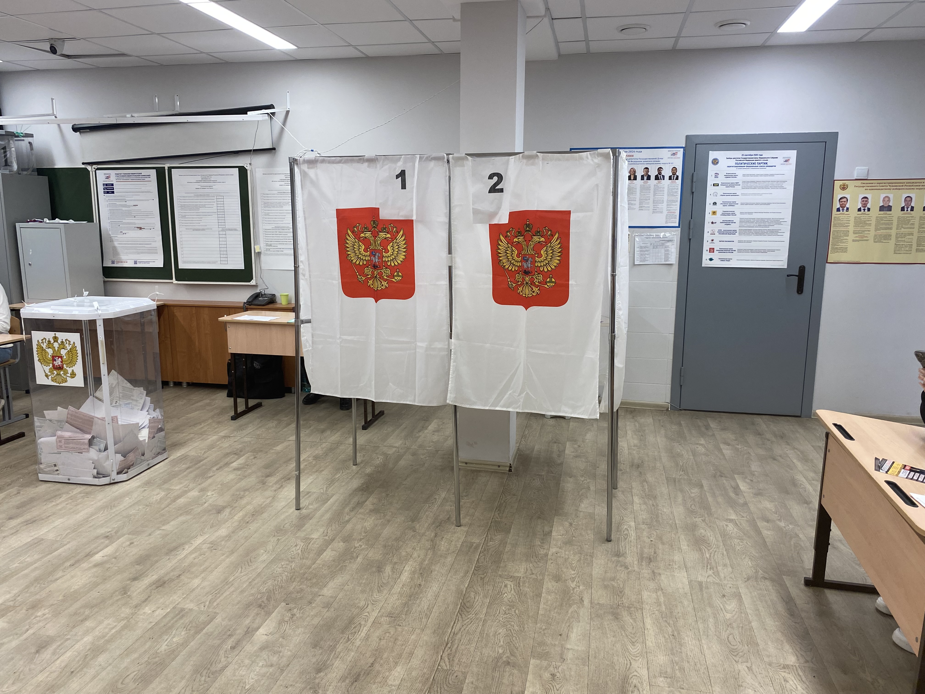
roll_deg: -0.9
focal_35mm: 26
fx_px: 695
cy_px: 347
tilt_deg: -13.1
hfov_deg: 67.3
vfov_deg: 53.1
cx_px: 462
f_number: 1.8
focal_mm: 4.25
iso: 80
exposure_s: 1/100
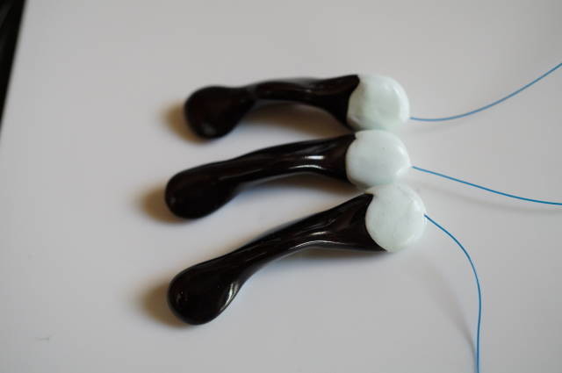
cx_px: 281
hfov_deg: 43.7
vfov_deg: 29.8
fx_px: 702
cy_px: 186
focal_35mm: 45
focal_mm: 30
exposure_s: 1/160
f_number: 5
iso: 1600
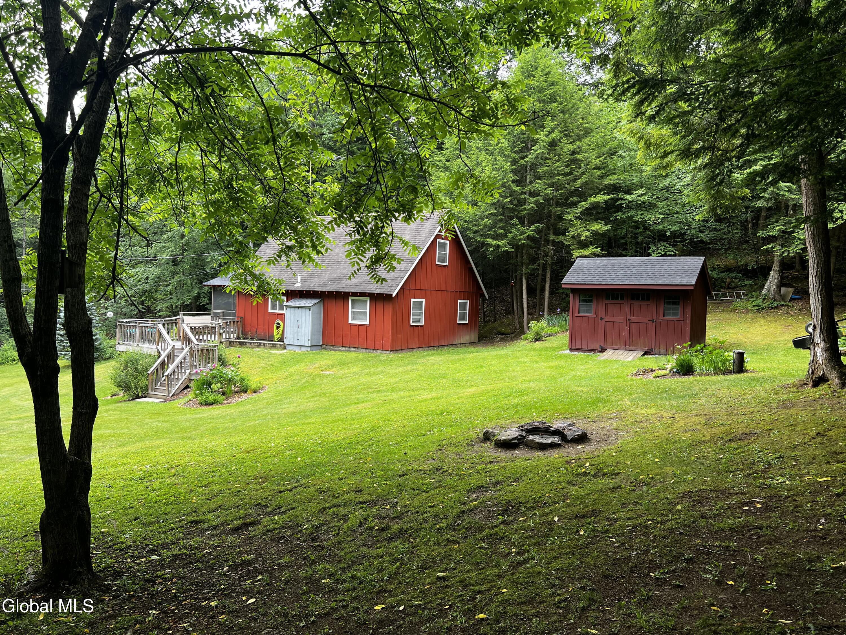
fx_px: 635
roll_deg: -2.2
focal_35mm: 26
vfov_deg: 53.1
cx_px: 423
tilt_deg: -2.1
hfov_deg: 67.3
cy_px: 318
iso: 40
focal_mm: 5.7
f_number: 1.5
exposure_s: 1/121
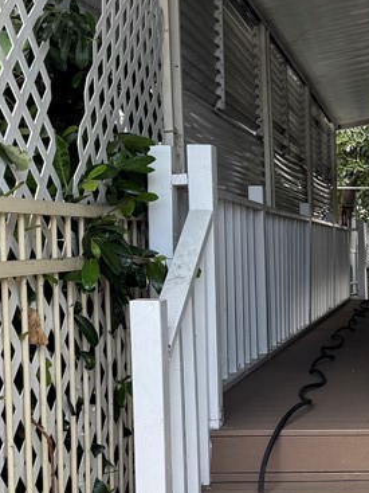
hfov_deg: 20.9
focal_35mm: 67
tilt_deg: -5.5
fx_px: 953
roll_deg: +0.5
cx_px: 404
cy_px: 329
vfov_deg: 28.8
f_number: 1.78
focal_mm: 6.76
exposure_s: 1/707
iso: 80
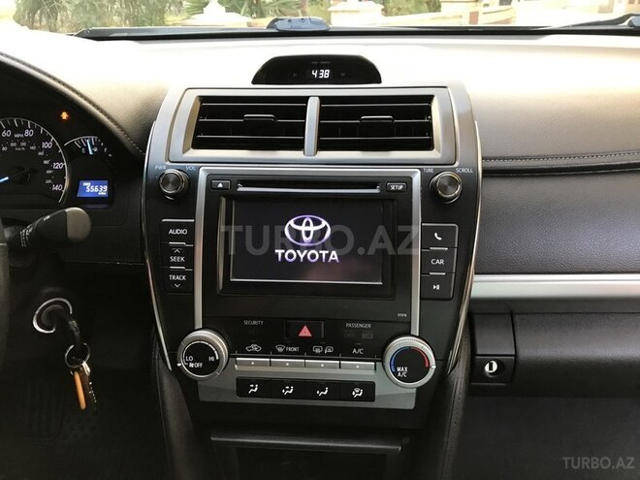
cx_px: 320
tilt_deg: -23.4
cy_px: 240
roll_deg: +2.5
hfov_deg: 63.4
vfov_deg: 49.7
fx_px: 518
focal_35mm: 28
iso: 50
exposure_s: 1/17
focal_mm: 3.99
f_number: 1.8
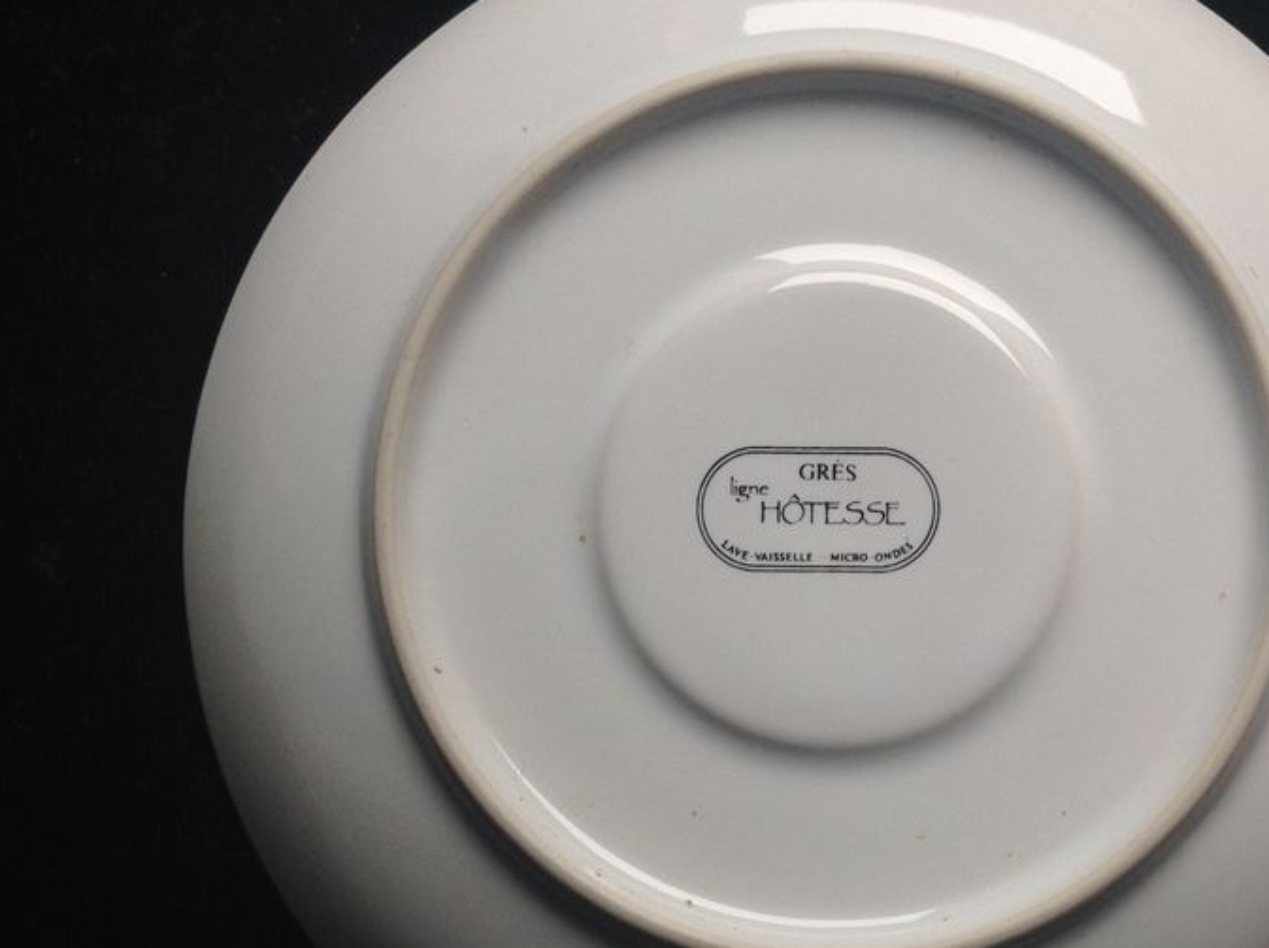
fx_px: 1904
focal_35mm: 52
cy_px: 561
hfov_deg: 36.5
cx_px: 847
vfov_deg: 27.9
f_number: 2.4
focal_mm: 4.28
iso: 80
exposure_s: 1/120
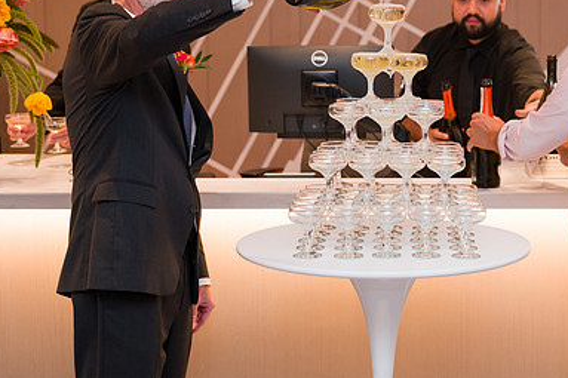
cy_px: 125
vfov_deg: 19.4
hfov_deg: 28.6
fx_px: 1104
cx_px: 389
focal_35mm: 70
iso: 800
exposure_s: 1/160
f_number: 3.2
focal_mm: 45
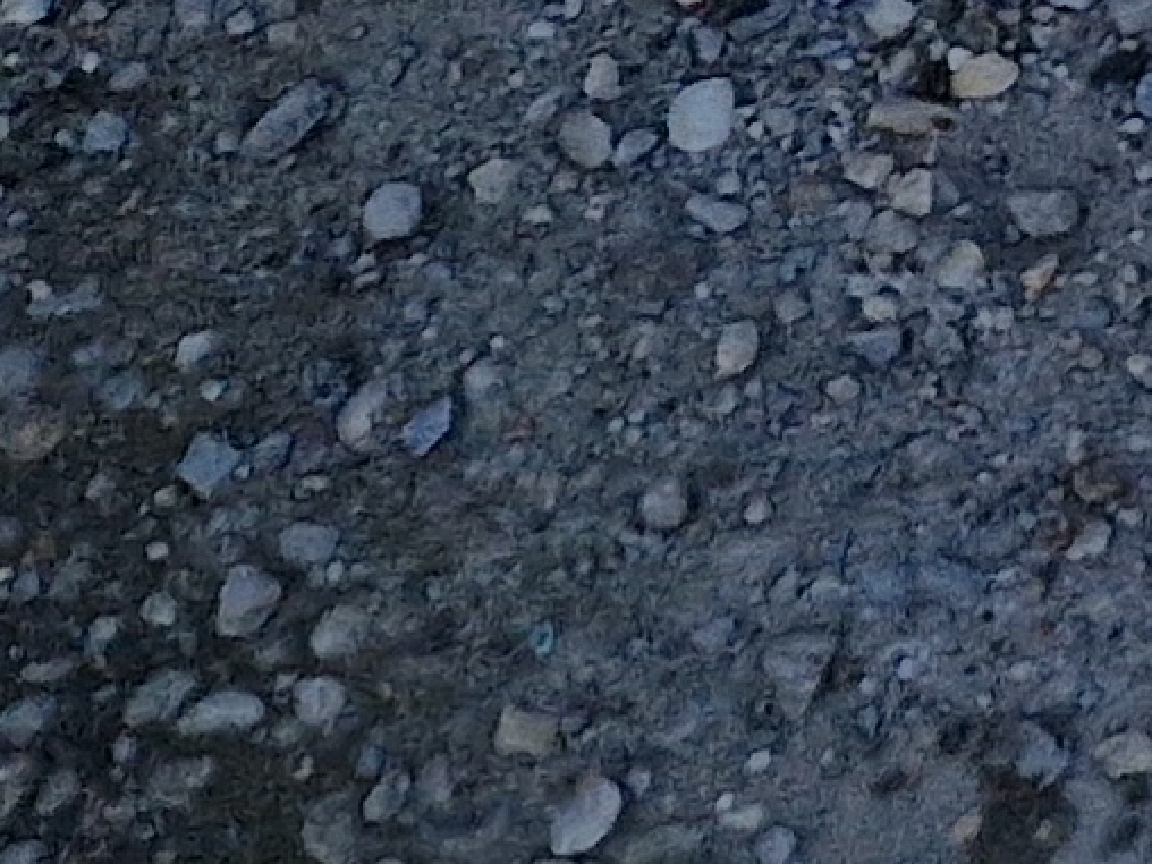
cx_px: 3188
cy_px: -2168
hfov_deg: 9.2
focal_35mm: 181
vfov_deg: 6.9
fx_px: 6024
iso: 50
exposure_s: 1/1408
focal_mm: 5.4
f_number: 1.8
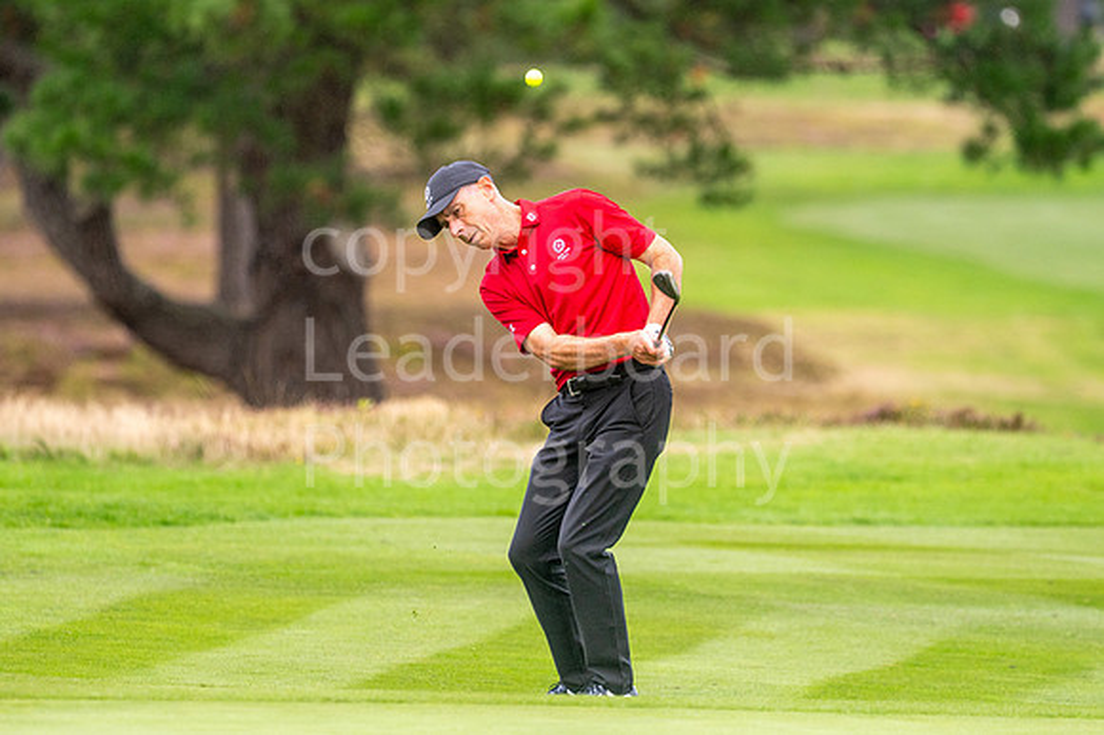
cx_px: 552
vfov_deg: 3.1
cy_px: 368
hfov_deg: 4.6
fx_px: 13792
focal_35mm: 450
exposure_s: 1/1250
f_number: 4.5
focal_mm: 300
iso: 400
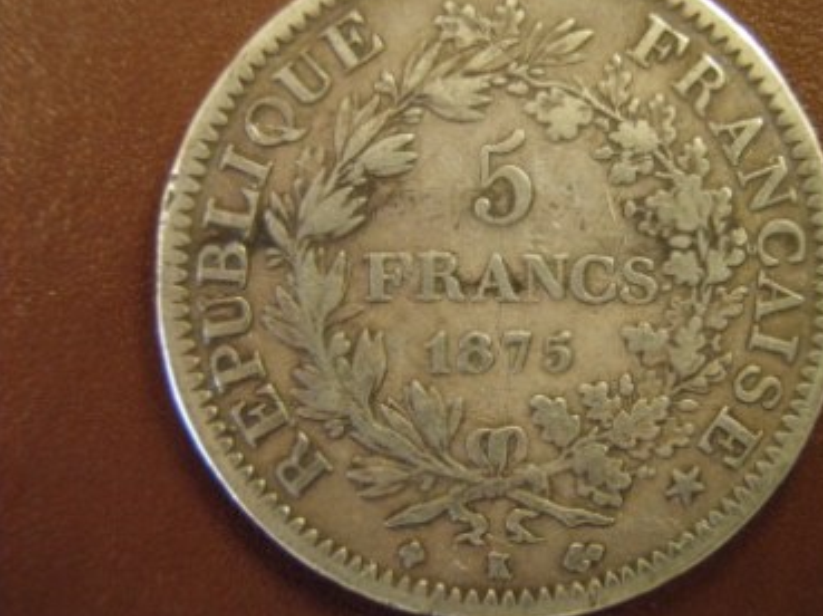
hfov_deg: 31.1
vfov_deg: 23.6
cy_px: 283
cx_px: 495
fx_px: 1473
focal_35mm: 62
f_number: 4
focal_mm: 9.13
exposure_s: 1/25
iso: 800
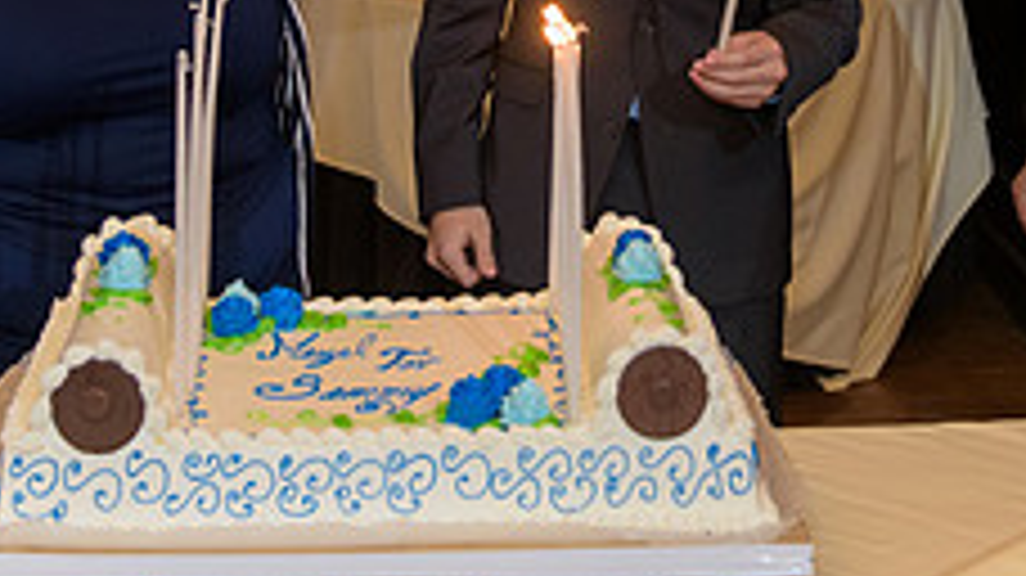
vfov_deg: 12.2
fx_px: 2610
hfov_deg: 22.1
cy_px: -178
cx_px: 688
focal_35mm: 96
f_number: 3.2
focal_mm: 36
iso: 1600
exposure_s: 1/125
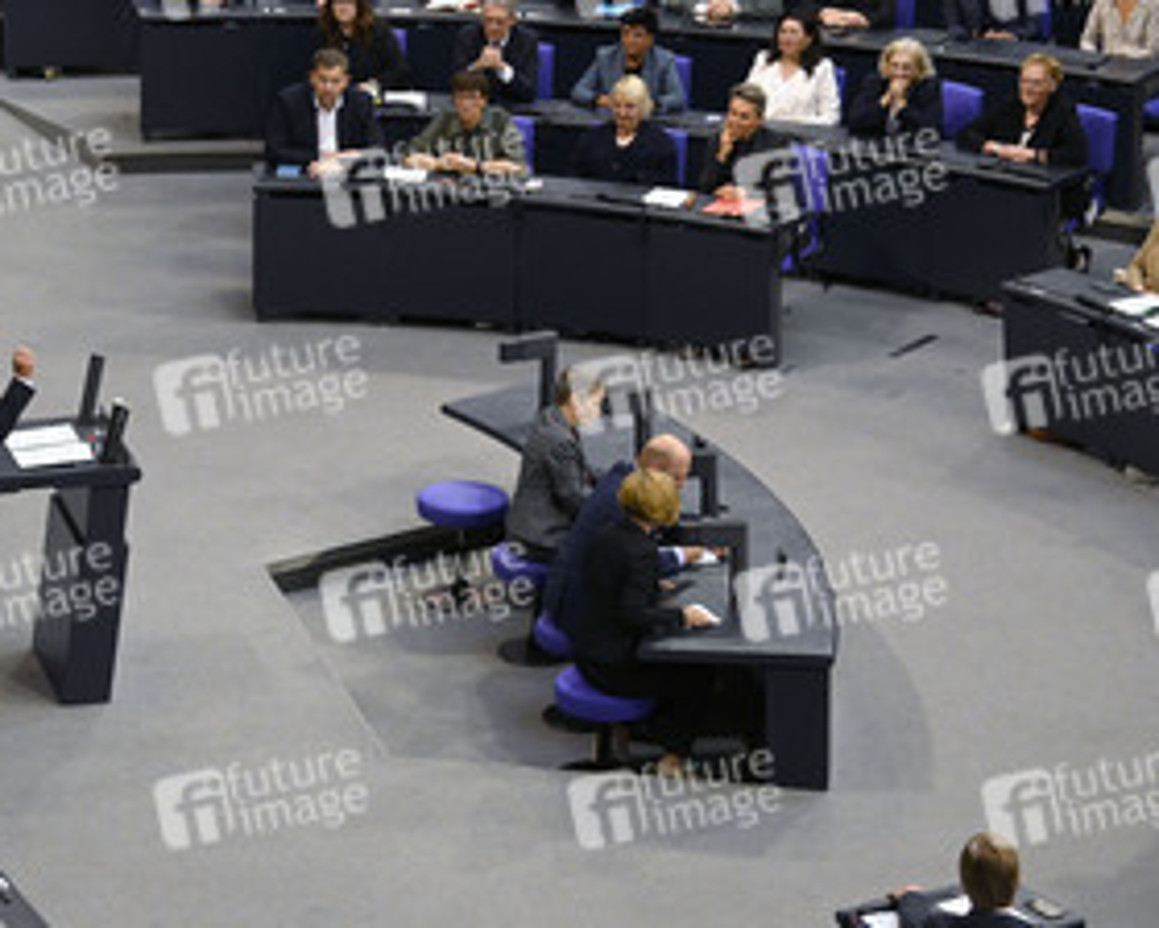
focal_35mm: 151
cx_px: 317
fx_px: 5180
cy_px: 489
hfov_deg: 12.7
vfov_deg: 10.2
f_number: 4.5
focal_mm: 100
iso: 4000
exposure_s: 1/640
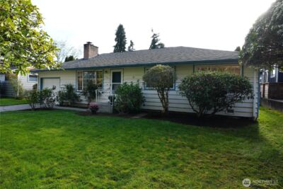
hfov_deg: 90.0
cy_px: 94
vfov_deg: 67.4
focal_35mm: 18
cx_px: 142
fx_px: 142
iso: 100
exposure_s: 1/100
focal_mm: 12
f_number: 5
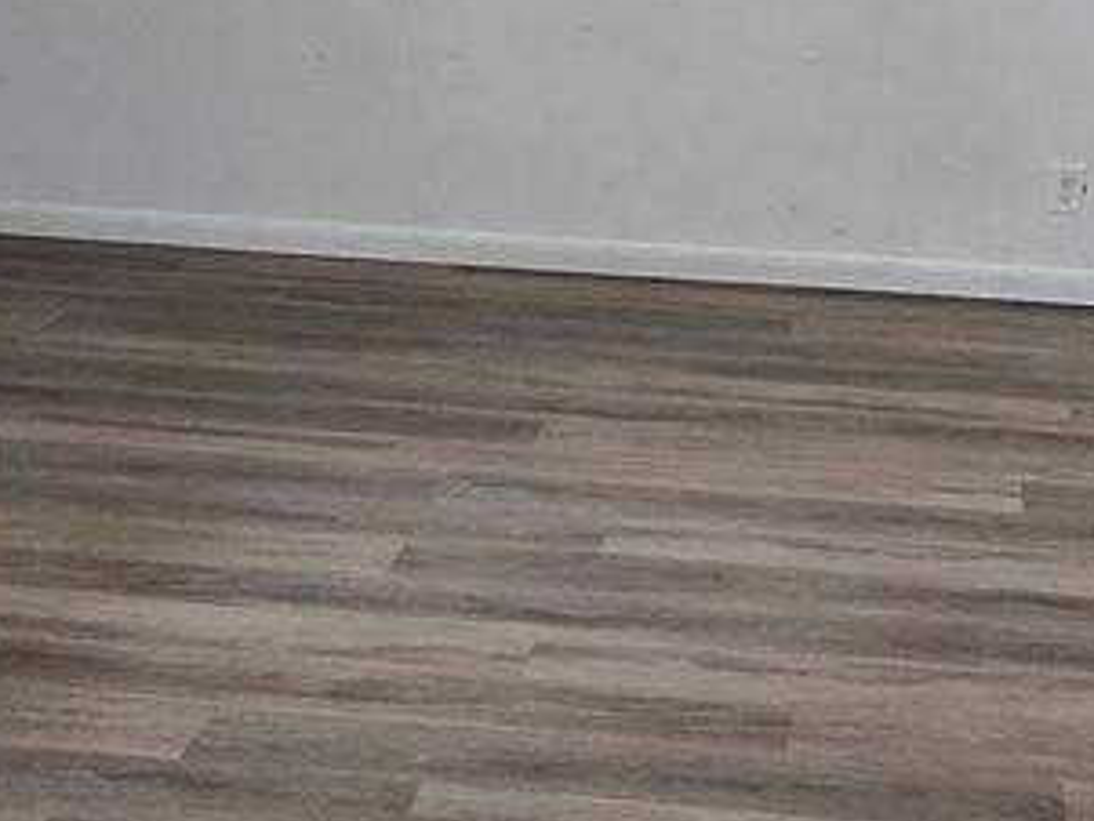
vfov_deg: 21.1
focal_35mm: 69
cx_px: 709
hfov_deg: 28.0
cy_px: 182
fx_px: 2182
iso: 320
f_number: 2.2
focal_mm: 2.2
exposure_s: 1/60
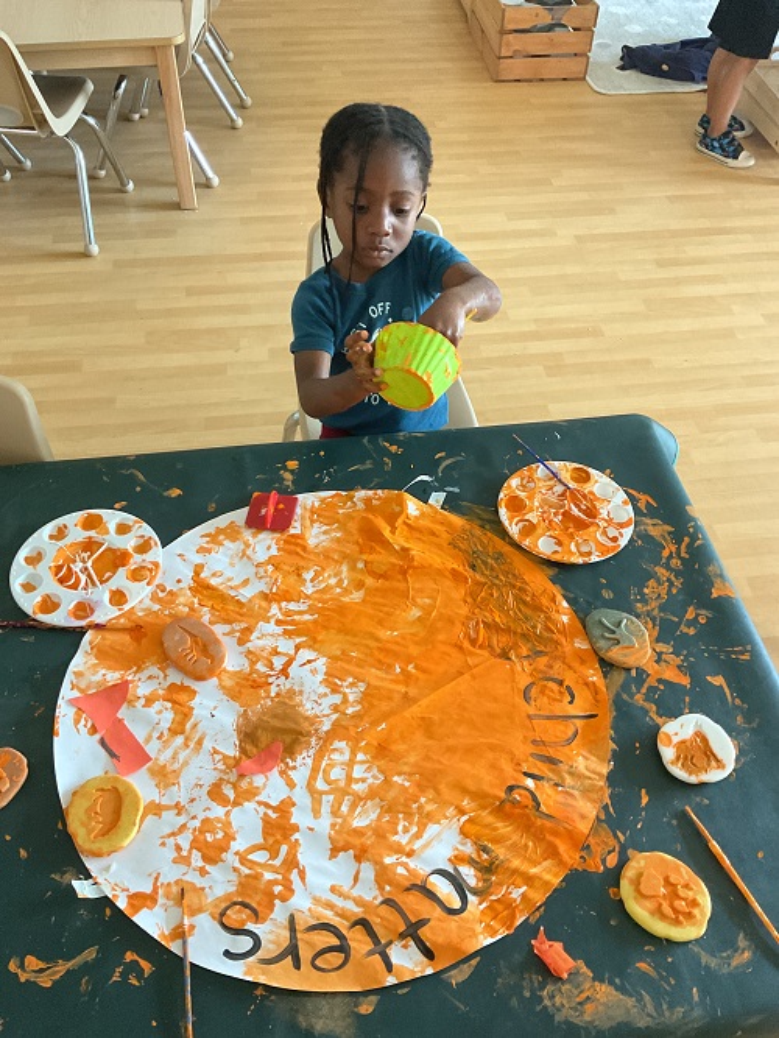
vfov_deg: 61.6
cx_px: 390
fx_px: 870
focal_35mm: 29
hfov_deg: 48.3
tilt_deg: -49.6
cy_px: 519
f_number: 1.8
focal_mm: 3
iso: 250
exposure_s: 1/30
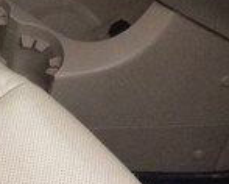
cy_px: -135
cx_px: -78
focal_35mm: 127
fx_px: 862
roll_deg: -6.5
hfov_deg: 14.4
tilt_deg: -25.1
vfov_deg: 11.4
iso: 250
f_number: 2.2
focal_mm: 4.15
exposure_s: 1/33
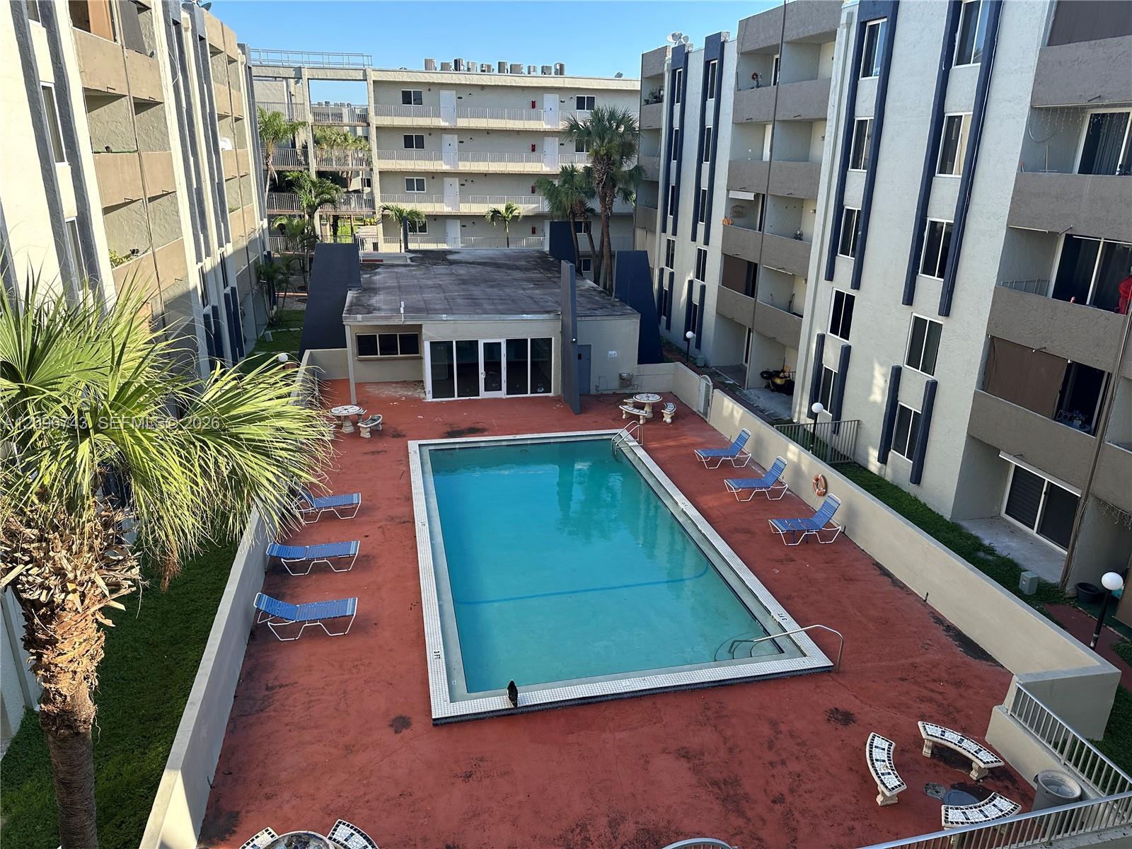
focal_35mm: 24
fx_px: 785
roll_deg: -0.9
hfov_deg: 71.6
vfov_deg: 56.8
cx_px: 566
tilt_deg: -19.4
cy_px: 424
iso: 80
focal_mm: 6.86
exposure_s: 1/879
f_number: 1.78
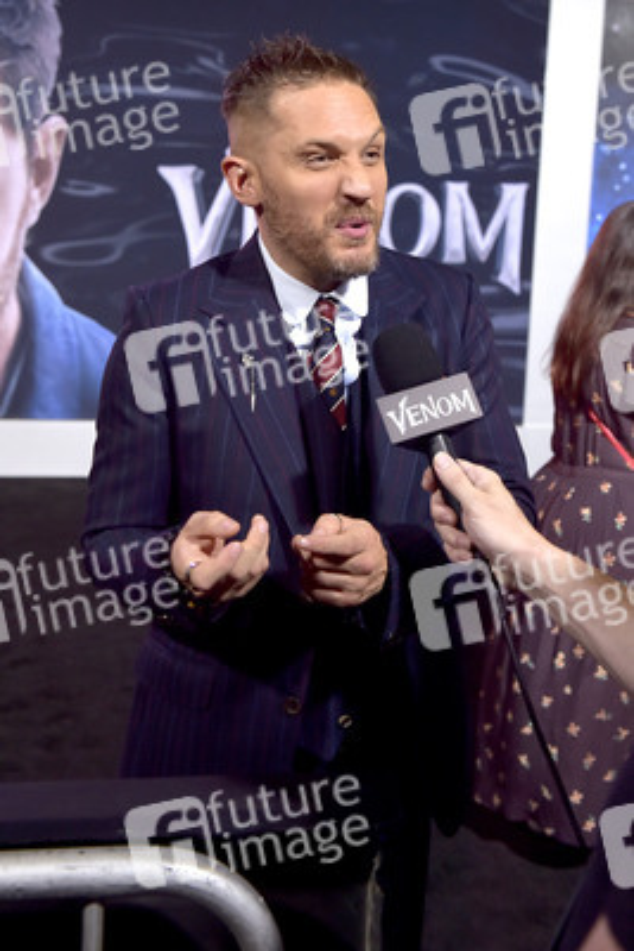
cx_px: 317
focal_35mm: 38
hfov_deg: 35.1
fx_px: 1003
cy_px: 476
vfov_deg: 50.7
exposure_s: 1/200
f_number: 4
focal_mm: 38
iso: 800
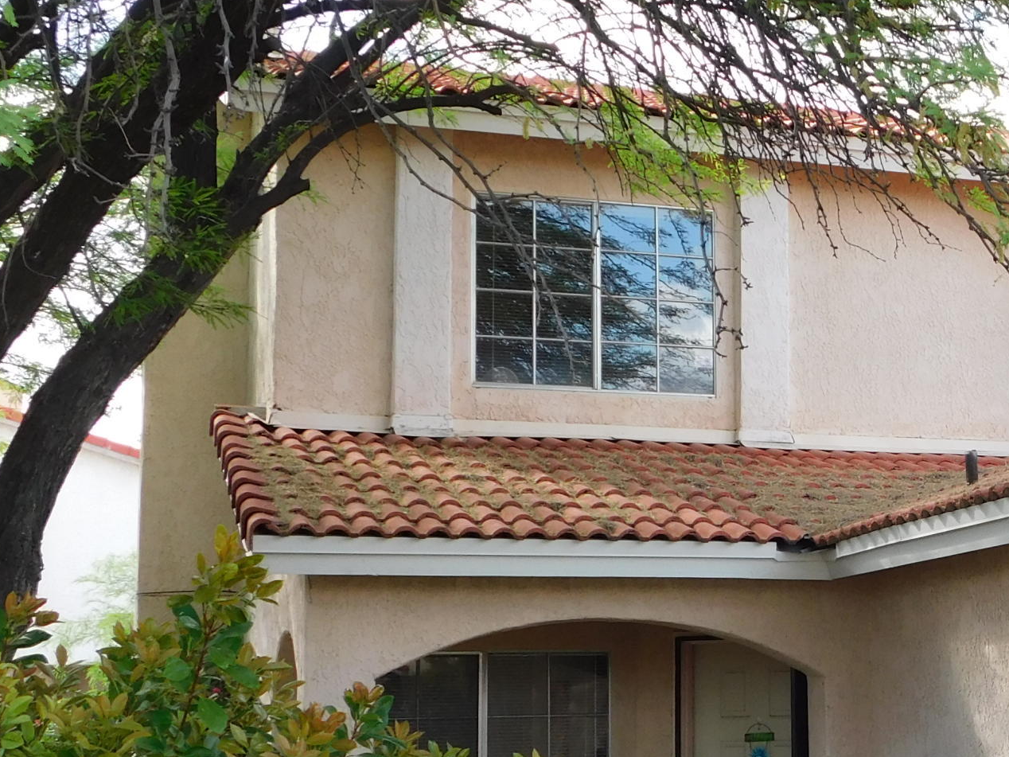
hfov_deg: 25.9
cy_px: 490
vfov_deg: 20.7
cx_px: 1029
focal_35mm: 71
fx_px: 2070
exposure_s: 1/160
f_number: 3.2
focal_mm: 5.3
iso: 125
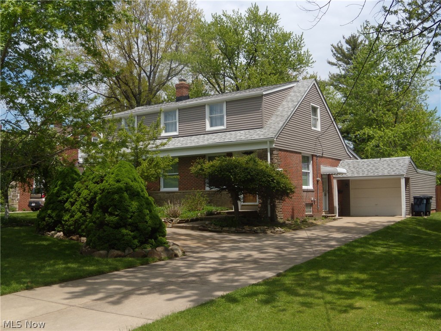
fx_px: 459
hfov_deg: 51.4
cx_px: 220
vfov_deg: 39.7
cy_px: 166
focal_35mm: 36
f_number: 8.5
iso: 80
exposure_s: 1/200
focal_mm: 6.4
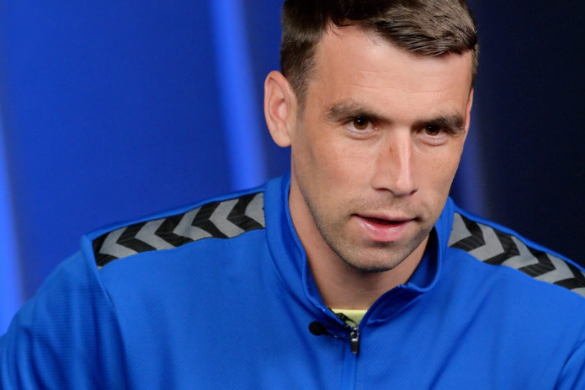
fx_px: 3233
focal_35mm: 199
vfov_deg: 6.9
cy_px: 214
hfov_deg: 10.3
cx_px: 380
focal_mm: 135
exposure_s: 1/400
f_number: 4.5
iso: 2500
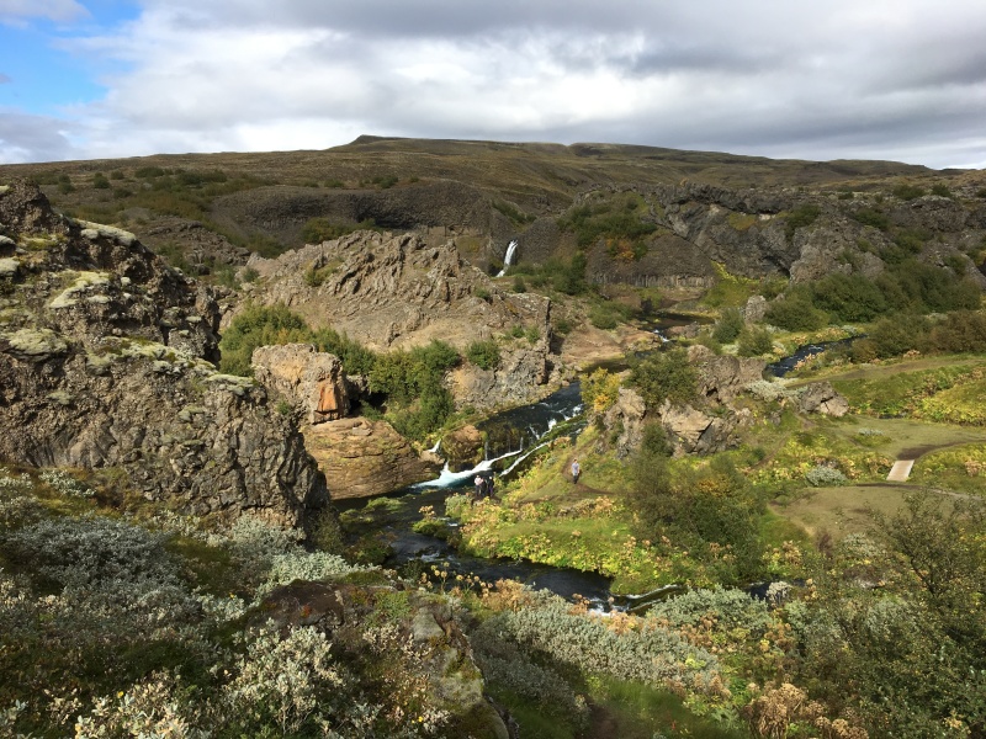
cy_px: 370
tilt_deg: -9.1
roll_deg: +1.3
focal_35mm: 29
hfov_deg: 61.7
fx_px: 826
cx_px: 493
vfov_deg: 48.2
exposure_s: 1/1508
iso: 25
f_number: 2.2
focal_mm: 4.15
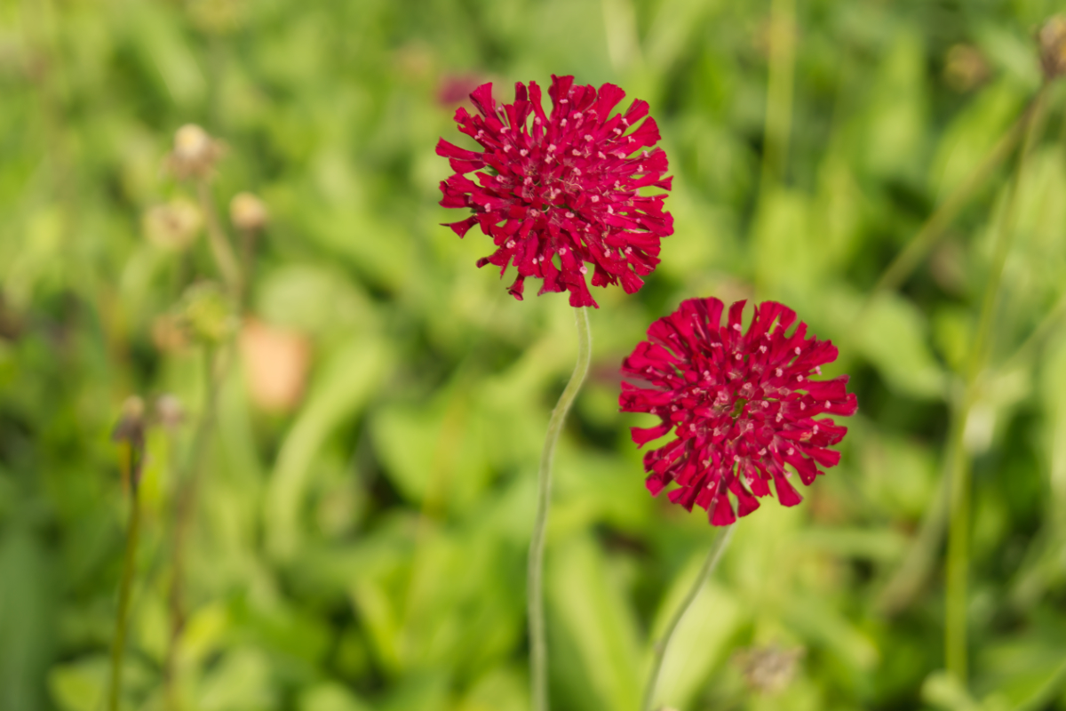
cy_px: 356
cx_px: 533
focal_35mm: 82
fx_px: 2443
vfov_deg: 16.6
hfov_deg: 24.6
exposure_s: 1/200
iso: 100
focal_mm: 55
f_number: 5.6
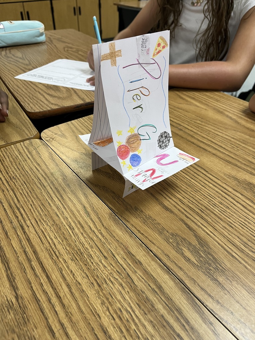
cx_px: 128
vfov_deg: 67.3
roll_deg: +1.2
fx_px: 255
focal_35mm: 26
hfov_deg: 53.1
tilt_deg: -37.4
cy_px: 170
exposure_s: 1/60
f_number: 1.6
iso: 125
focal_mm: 5.1
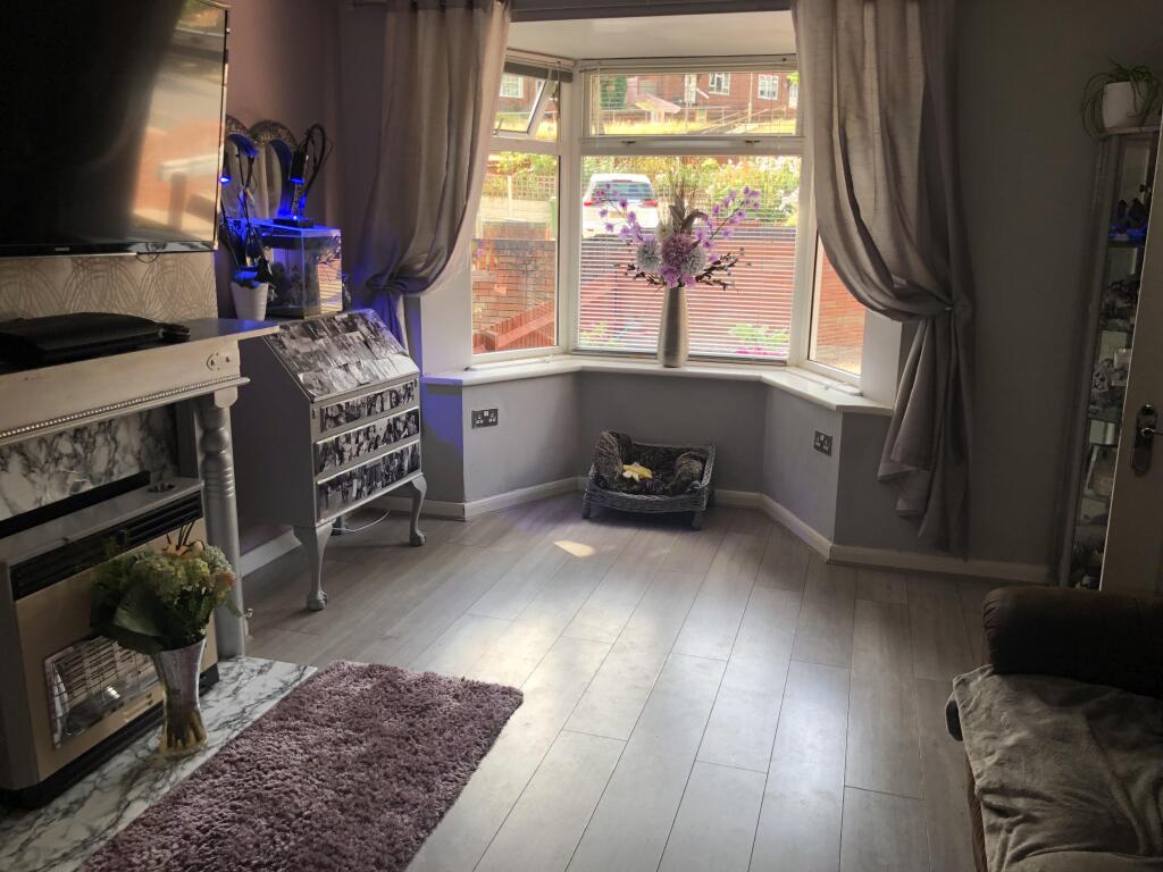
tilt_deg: -15.1
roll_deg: -1.5
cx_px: 582
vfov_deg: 48.2
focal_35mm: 29
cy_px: 436
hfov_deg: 61.7
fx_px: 974
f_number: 1.8
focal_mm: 3.99
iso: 40
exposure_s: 1/100
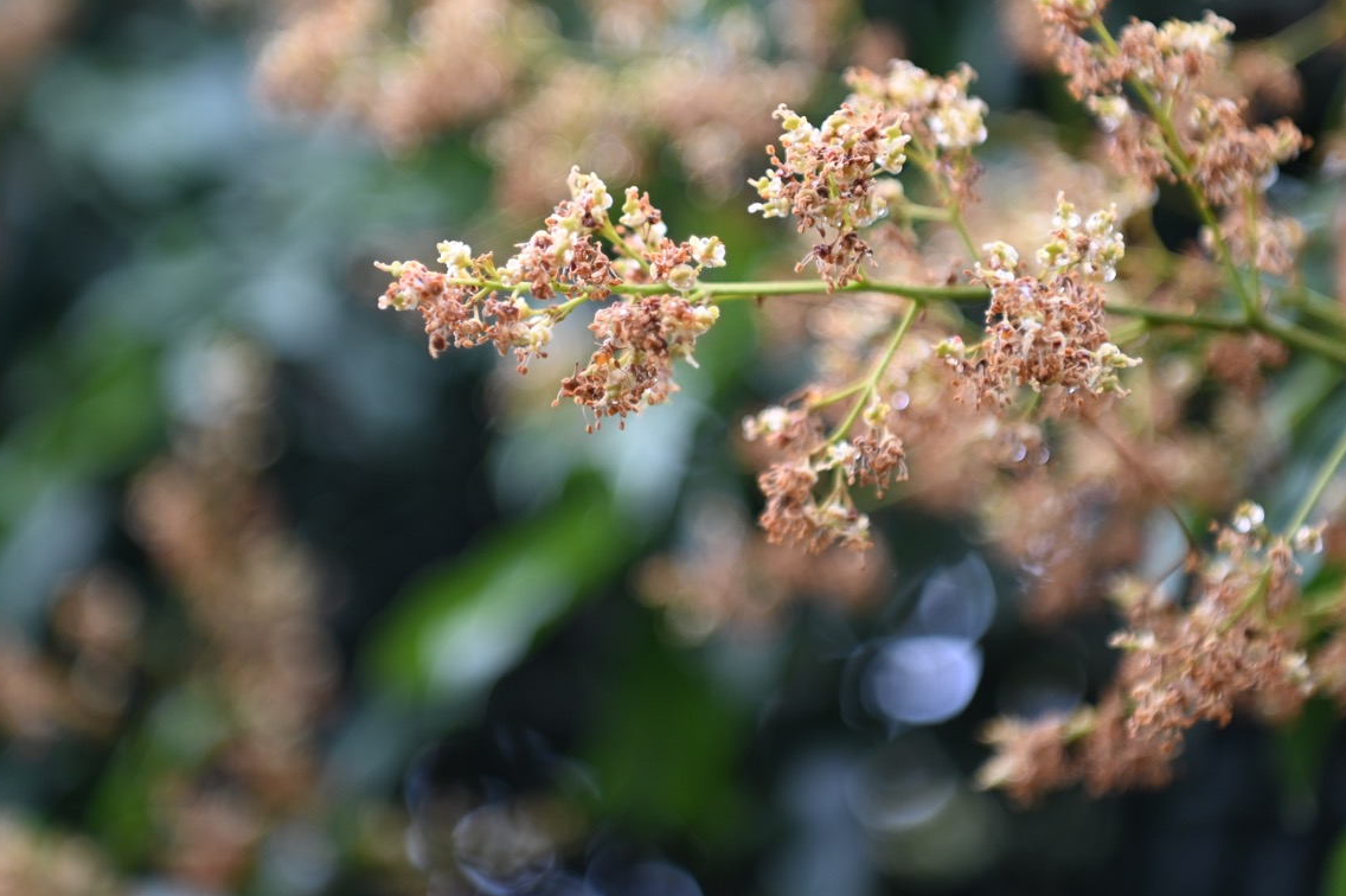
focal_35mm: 100
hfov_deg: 20.4
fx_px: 3737
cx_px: 625
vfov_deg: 13.6
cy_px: 288
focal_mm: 70
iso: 400
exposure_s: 1/125
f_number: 2.8
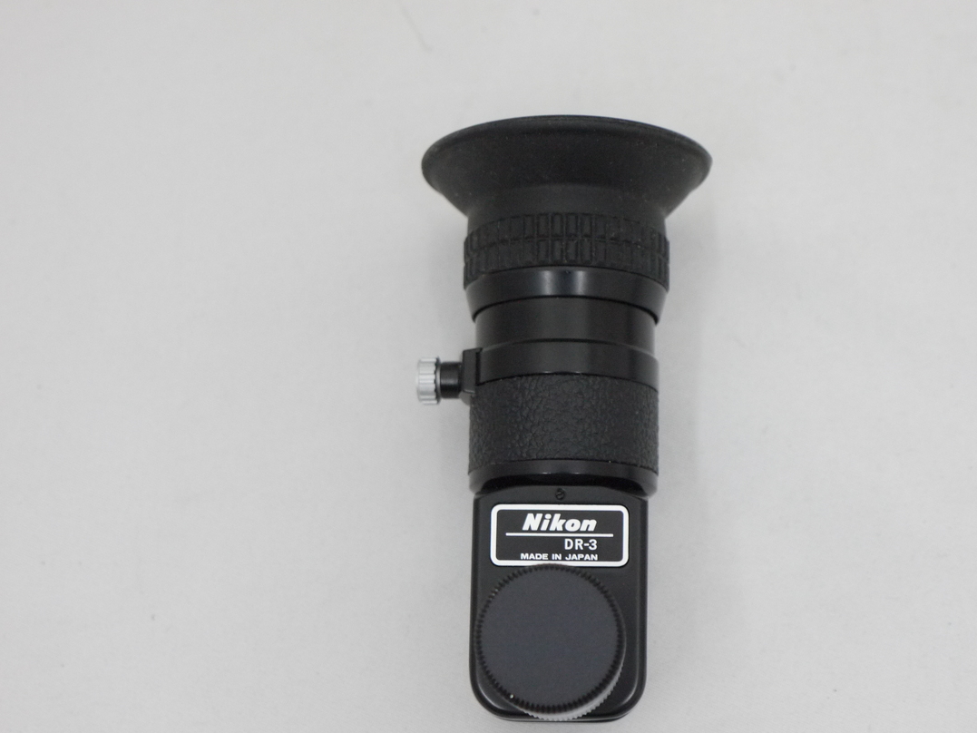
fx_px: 2202
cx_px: 539
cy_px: 400
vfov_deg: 18.9
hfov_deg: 25.0
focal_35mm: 78
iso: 800
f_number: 5.5
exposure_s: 1/100
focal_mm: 35
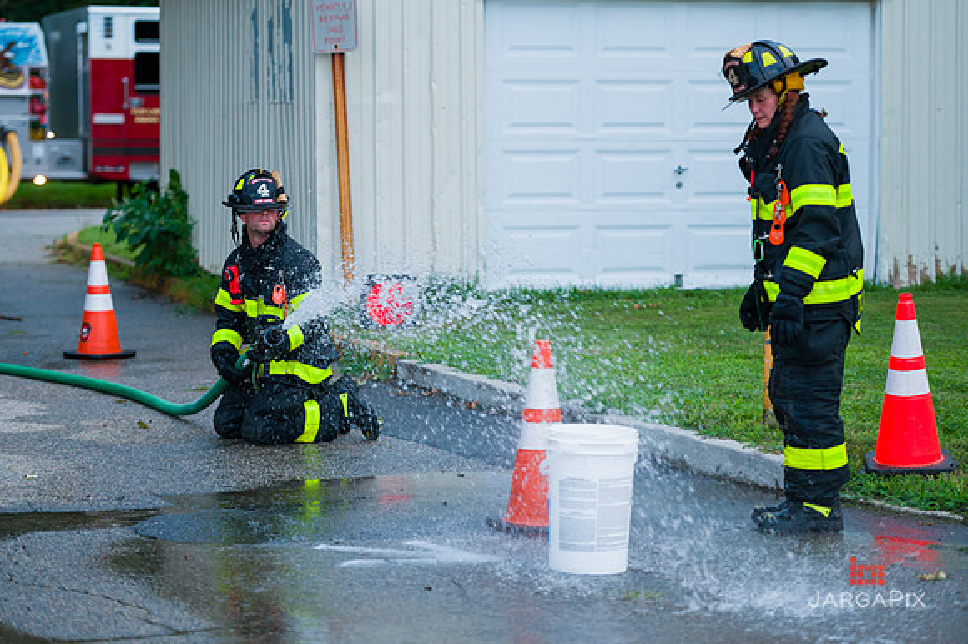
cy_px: 322
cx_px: 484
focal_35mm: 116
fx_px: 3117
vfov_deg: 11.8
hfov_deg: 17.7
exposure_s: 1/250
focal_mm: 116
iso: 1000
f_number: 3.2
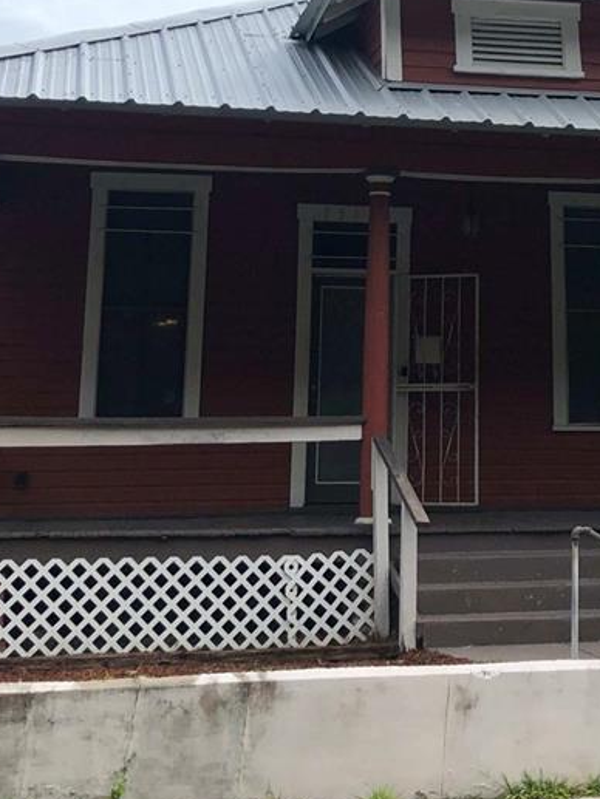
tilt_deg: +13.1
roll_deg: +0.2
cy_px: 165
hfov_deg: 22.3
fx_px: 1502
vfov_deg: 29.2
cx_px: 473
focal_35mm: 65
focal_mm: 4
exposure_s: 1/2024
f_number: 1.8
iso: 20
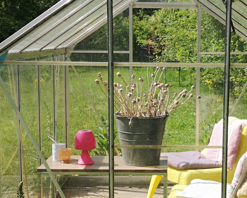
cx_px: 177
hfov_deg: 23.7
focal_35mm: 80
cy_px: 132
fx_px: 585
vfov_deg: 19.1
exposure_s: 1/1736
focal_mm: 3.95
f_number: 1.8
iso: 50
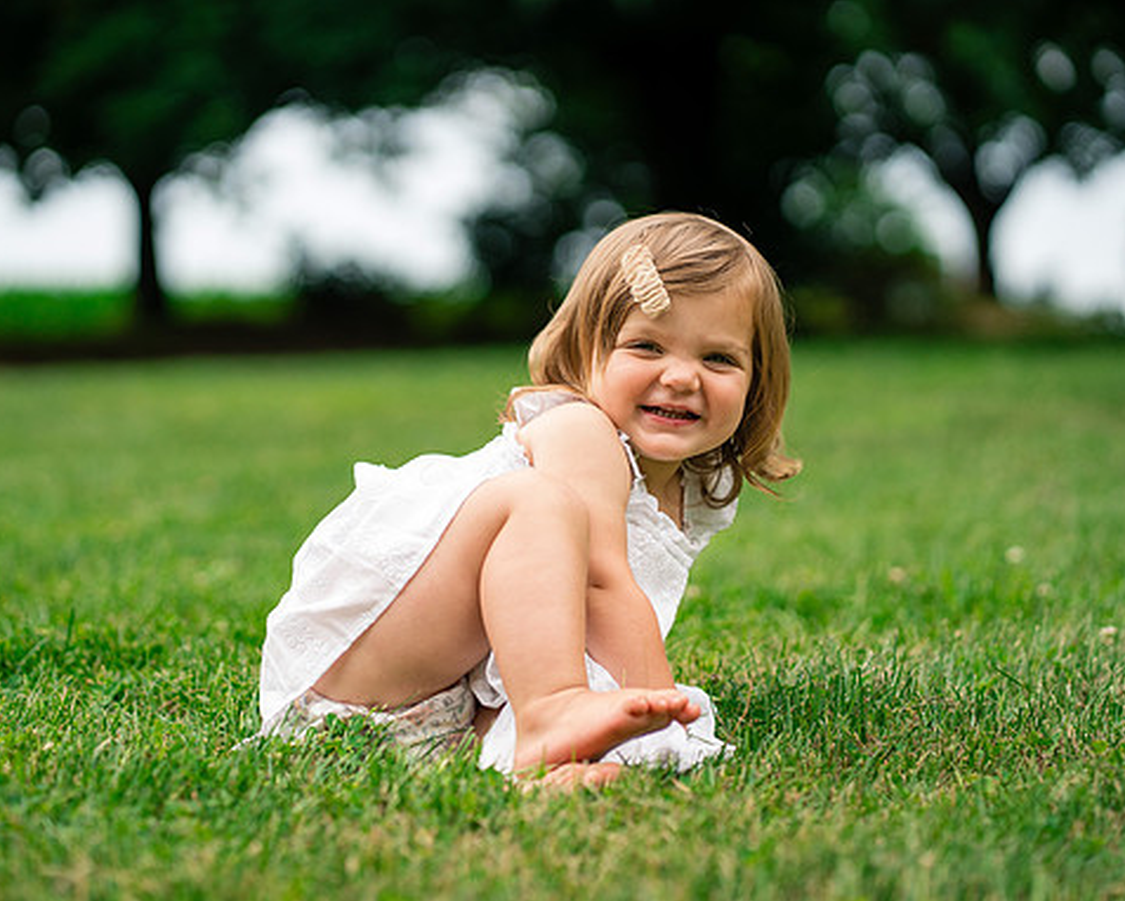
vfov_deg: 15.9
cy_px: 452
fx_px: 3231
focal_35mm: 97
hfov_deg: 19.8
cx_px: 538
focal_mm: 85
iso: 400
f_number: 2.5
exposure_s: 1/2500
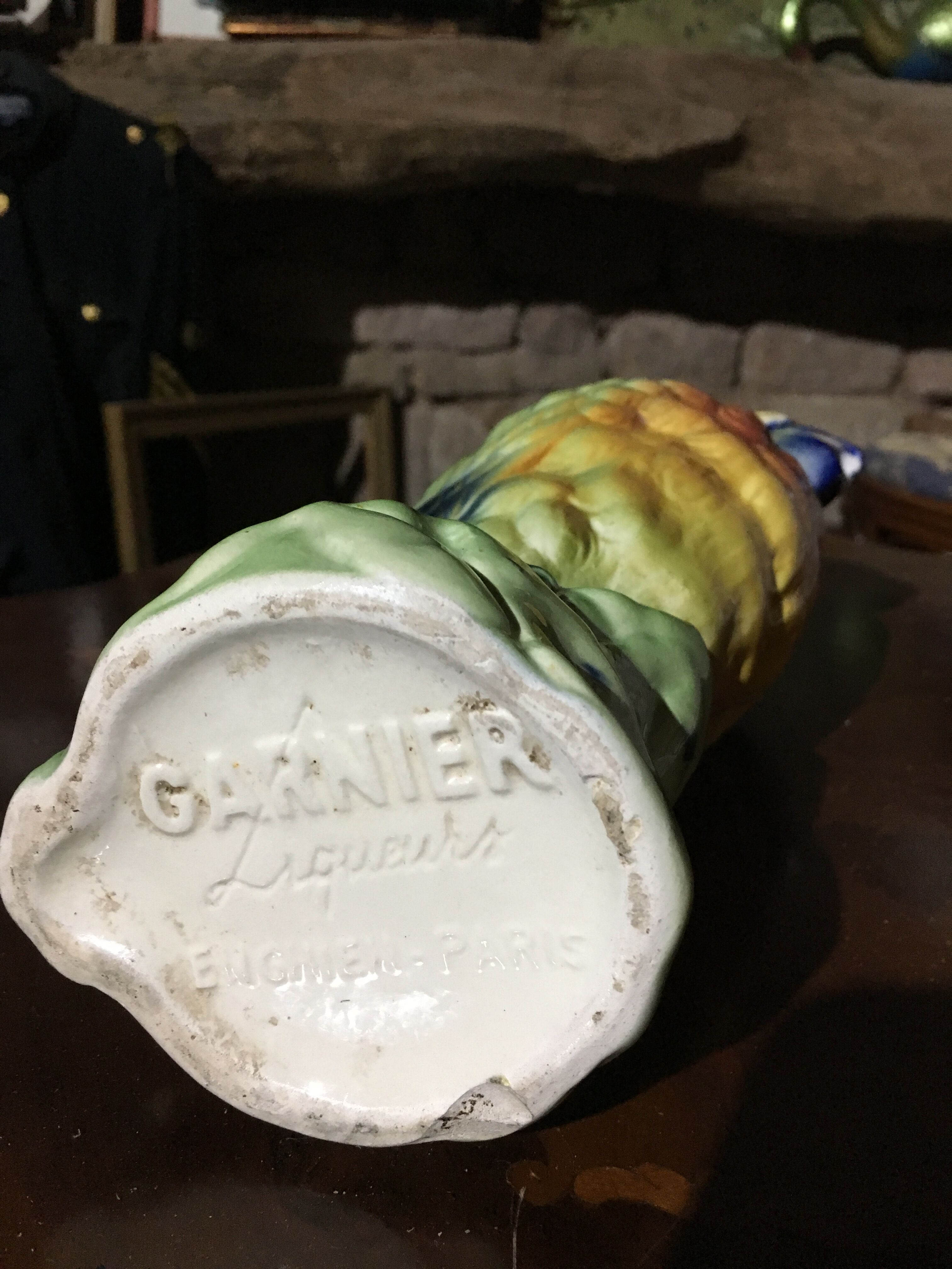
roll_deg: -3.7
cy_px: 634
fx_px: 1063
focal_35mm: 29
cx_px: 476
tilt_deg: -15.3
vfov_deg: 61.7
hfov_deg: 48.2
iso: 200
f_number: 2.2
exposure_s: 1/17
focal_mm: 4.15
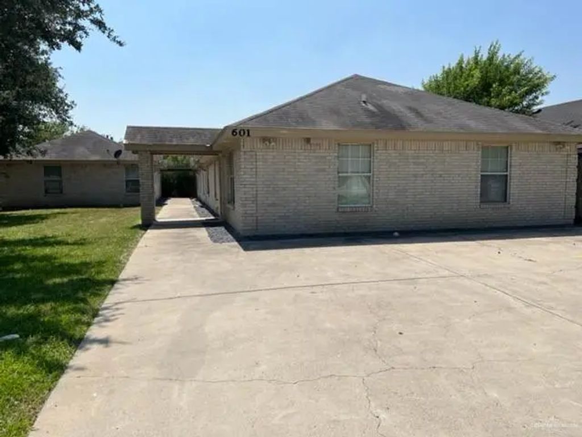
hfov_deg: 67.3
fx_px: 437
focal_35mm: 26
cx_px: 291
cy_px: 218
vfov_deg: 53.1
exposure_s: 1/6579
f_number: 1.5
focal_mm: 5.7
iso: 50
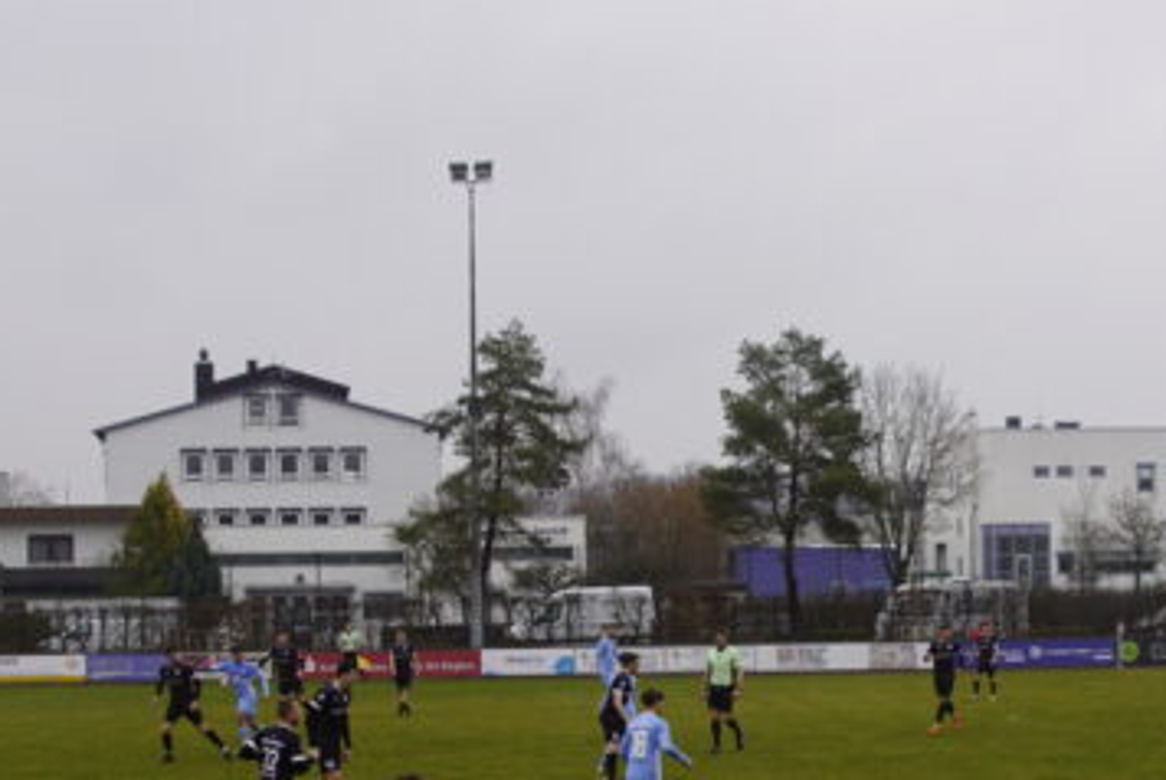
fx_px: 2658
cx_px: 809
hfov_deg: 24.6
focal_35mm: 82
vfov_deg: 16.6
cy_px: 518
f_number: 5.6
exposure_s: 1/80
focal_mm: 28
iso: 100
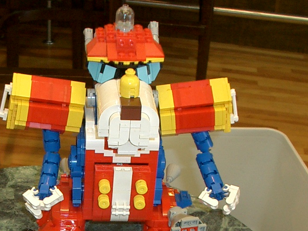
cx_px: 48
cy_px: 256
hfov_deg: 23.6
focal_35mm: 81
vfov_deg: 17.6
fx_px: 721
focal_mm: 5.8
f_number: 2.6
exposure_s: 1/40
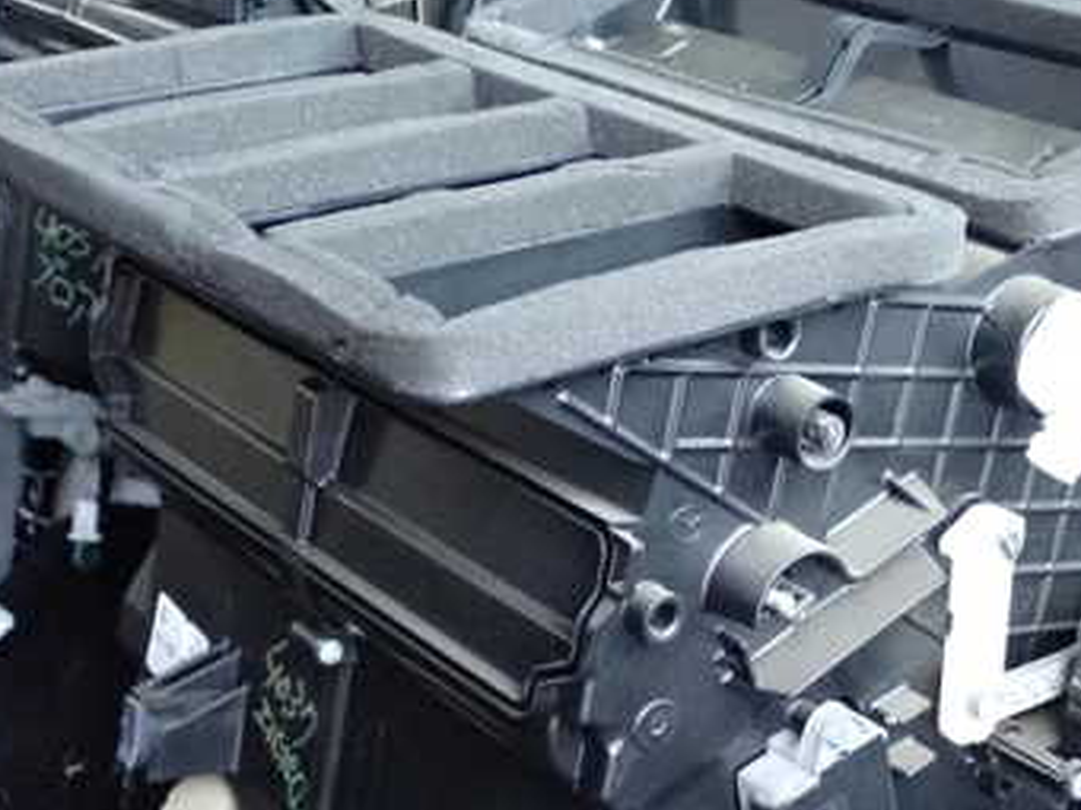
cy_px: 613
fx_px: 2092
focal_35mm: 67
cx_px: 763
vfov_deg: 21.7
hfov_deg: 28.7
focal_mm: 6.83
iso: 2500
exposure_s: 1/125
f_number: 2.7
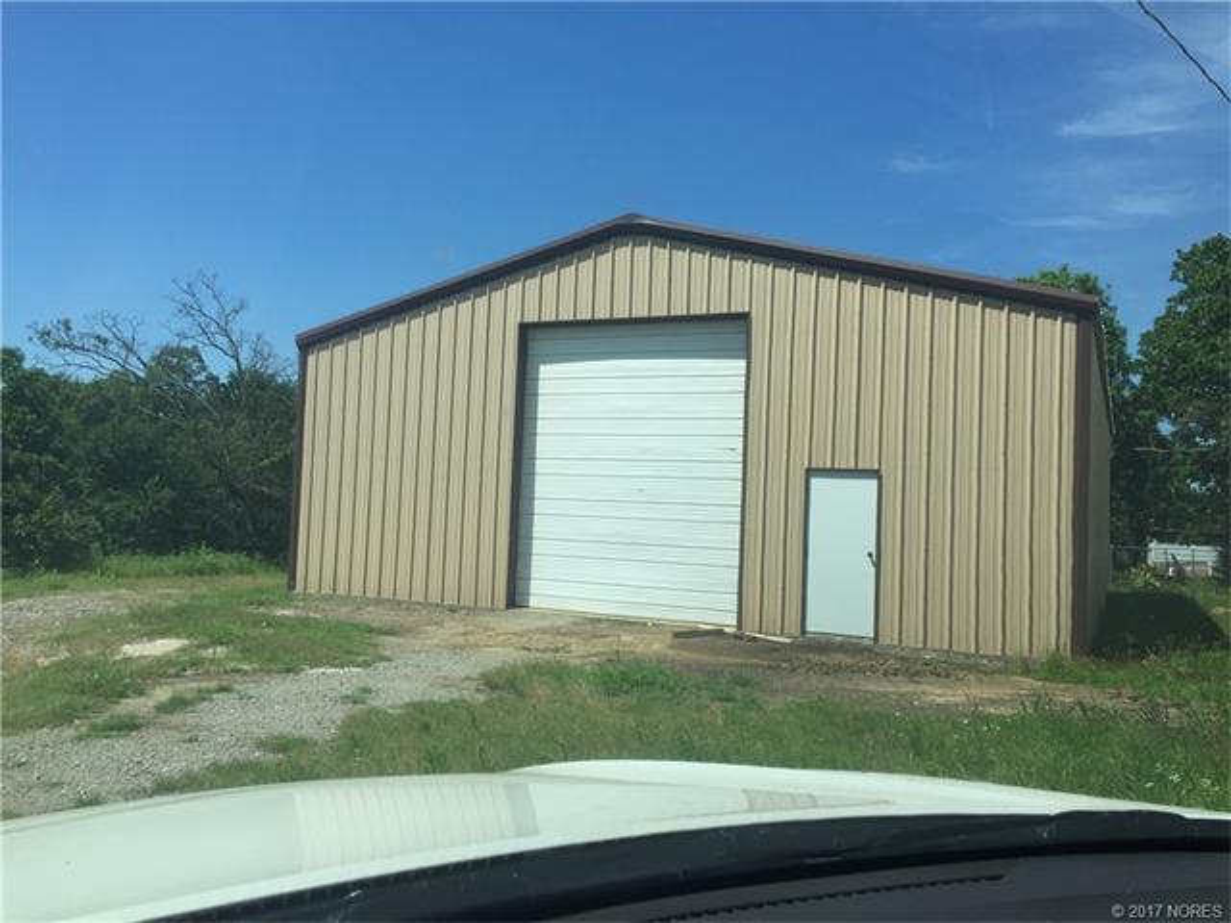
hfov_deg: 61.7
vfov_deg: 48.2
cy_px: 462
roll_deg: -3.9
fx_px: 1031
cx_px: 616
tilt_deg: +0.3
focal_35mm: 29
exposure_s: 1/2083
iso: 32
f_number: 2.2
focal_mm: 4.15
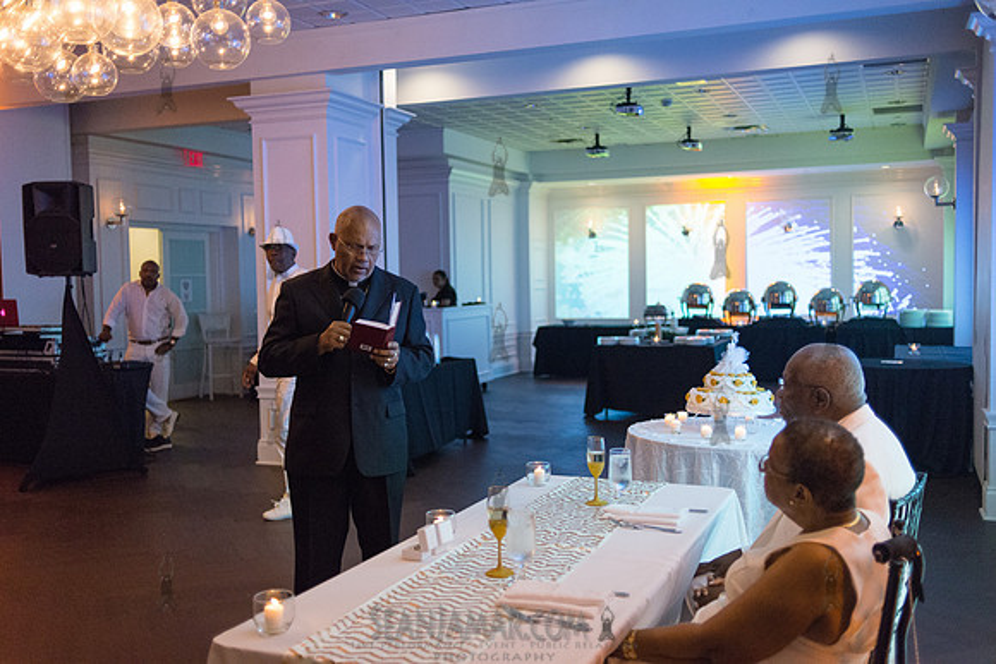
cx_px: 498
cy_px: 332
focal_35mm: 35
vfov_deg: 37.9
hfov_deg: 54.4
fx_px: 969
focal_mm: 35
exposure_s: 1/320
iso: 4000
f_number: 2
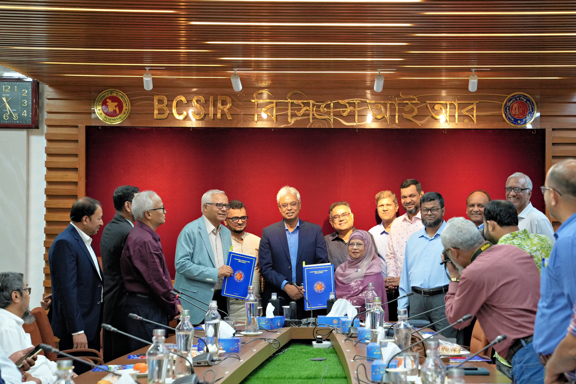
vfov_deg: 19.5
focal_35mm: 70
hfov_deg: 28.8
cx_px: 288
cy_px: 192
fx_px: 1120
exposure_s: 1/160
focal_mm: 70
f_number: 5
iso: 2000
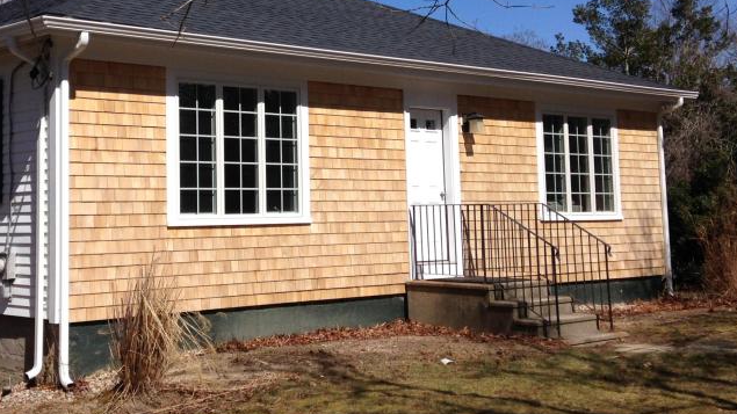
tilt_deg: +5.0
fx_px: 1133
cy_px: 112
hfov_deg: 35.5
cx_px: 216
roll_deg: -0.9
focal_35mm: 58
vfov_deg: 20.6
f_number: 2.4
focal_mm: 4.12
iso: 50
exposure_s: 1/2710
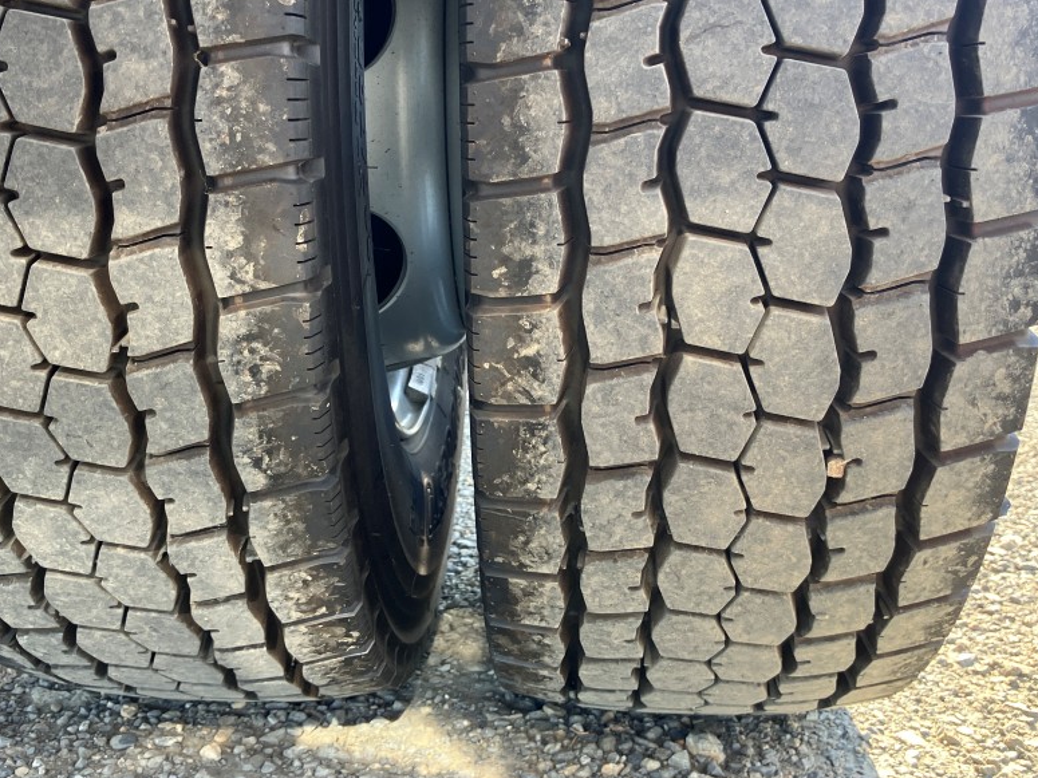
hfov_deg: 50.1
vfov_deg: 38.4
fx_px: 1109
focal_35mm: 37
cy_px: 299
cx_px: 470
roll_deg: +0.4
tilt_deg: -4.3
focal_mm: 3.99
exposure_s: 1/121
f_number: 1.8
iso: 64
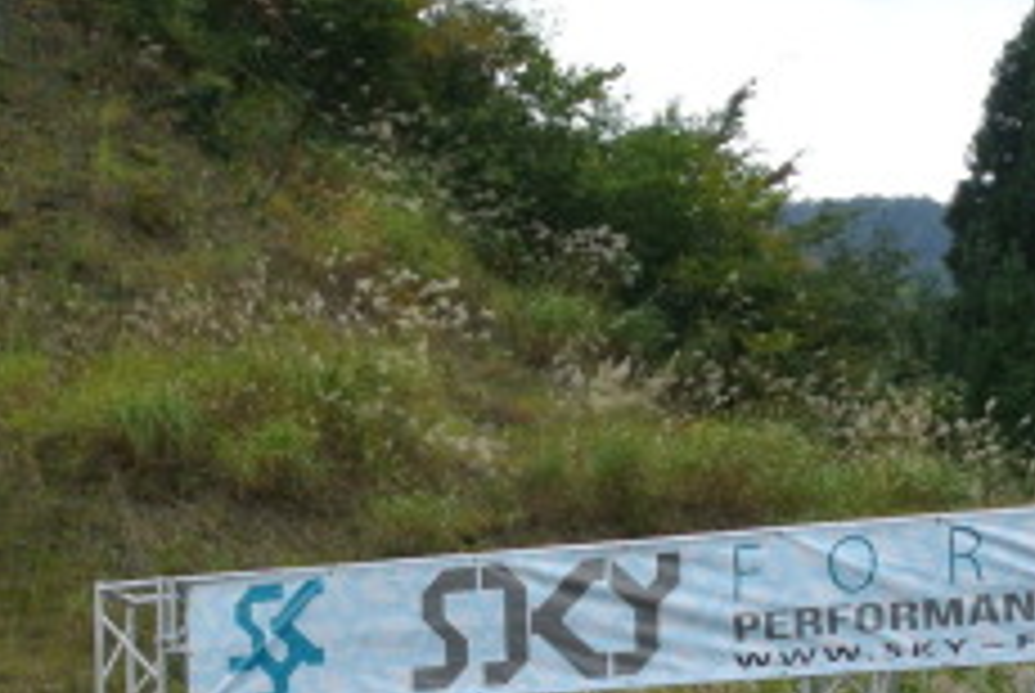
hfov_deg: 17.2
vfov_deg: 11.1
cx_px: 612
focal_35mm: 119
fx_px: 3426
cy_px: 1069
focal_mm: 14
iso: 100
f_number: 5
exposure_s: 1/400
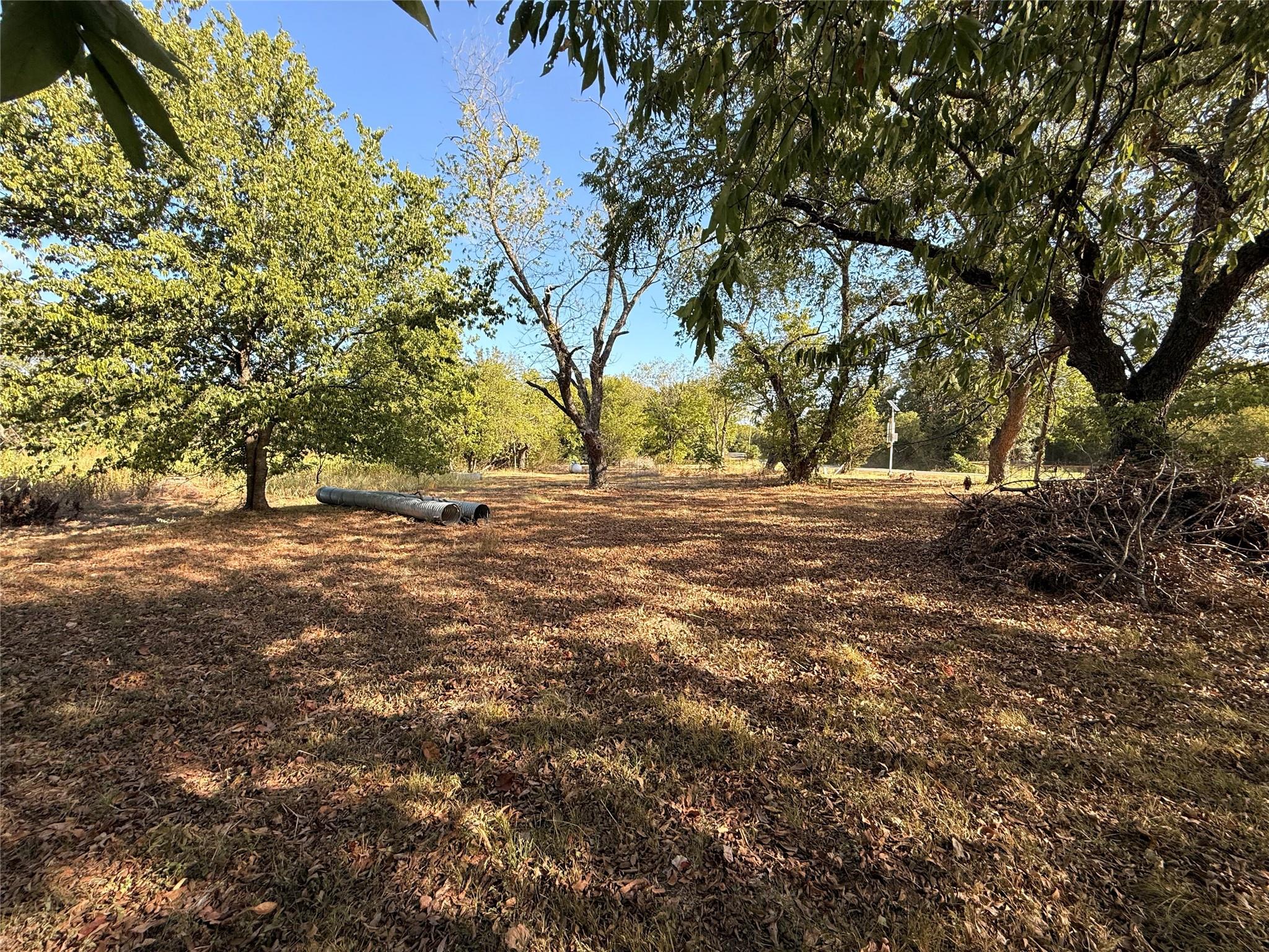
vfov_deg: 85.7
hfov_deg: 102.1
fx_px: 513
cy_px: 476
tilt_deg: -2.8
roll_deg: -1.7
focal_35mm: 14
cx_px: 634
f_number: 2.2
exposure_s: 1/559
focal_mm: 2.22
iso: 64
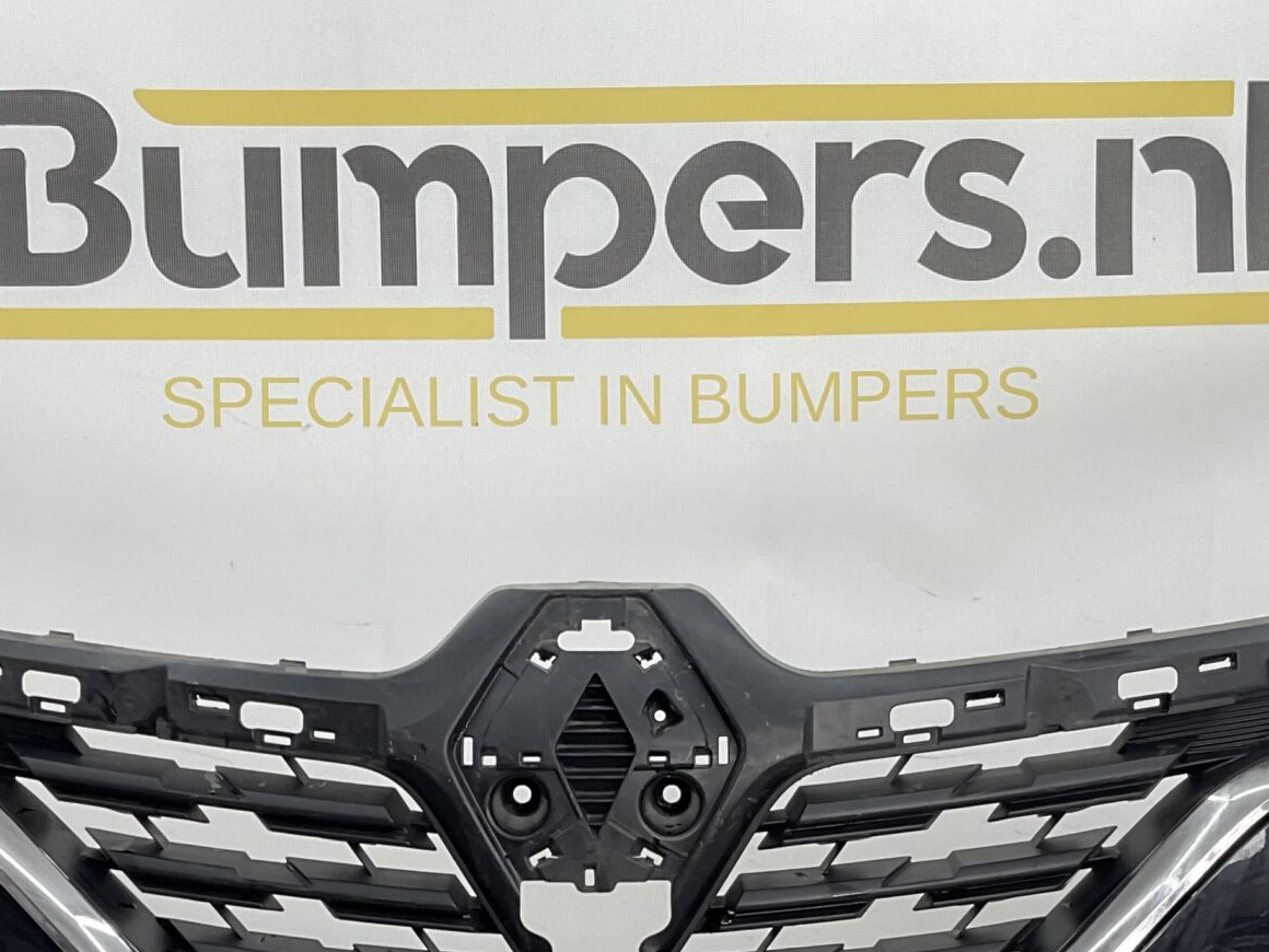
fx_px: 2346
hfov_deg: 30.3
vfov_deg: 22.2
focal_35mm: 64
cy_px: 928
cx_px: 602
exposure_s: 1/120
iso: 20
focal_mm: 3
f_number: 1.8
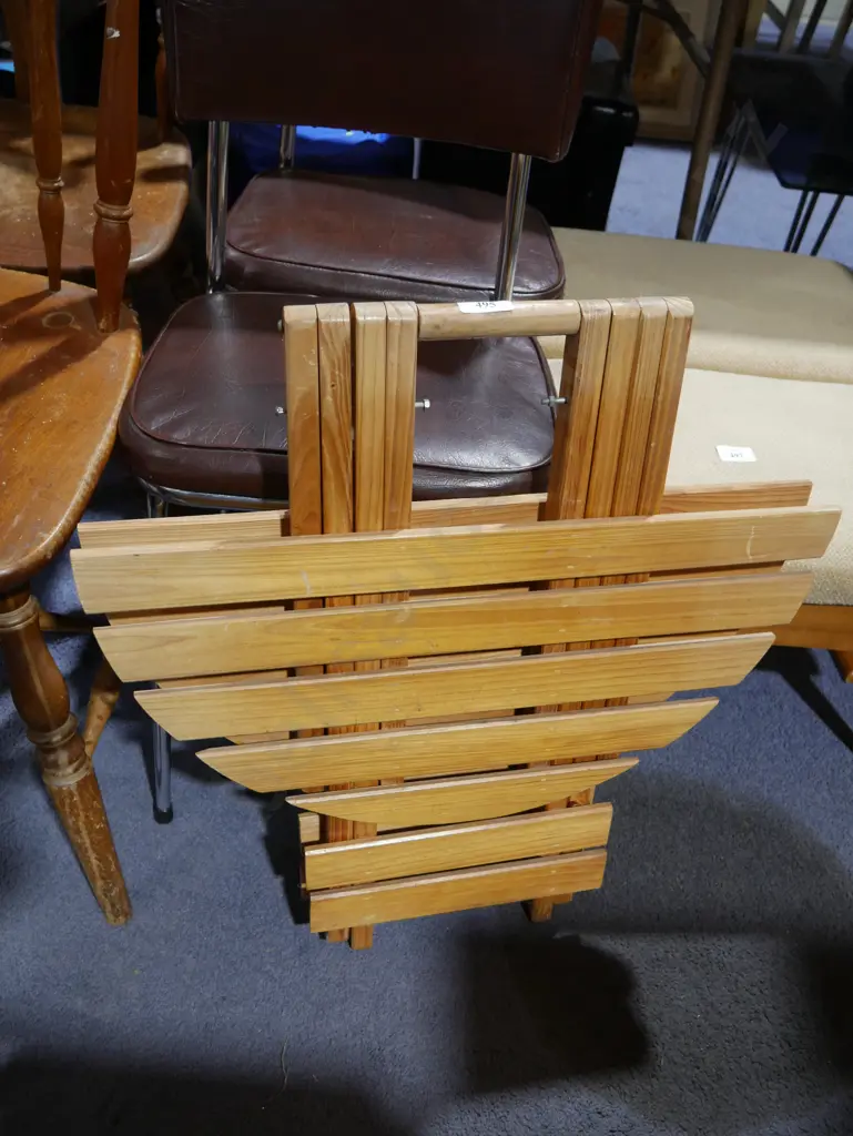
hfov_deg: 49.8
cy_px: 568
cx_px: 426
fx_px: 919
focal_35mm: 28
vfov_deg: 63.4
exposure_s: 1/60
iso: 400
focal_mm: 14
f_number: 3.5
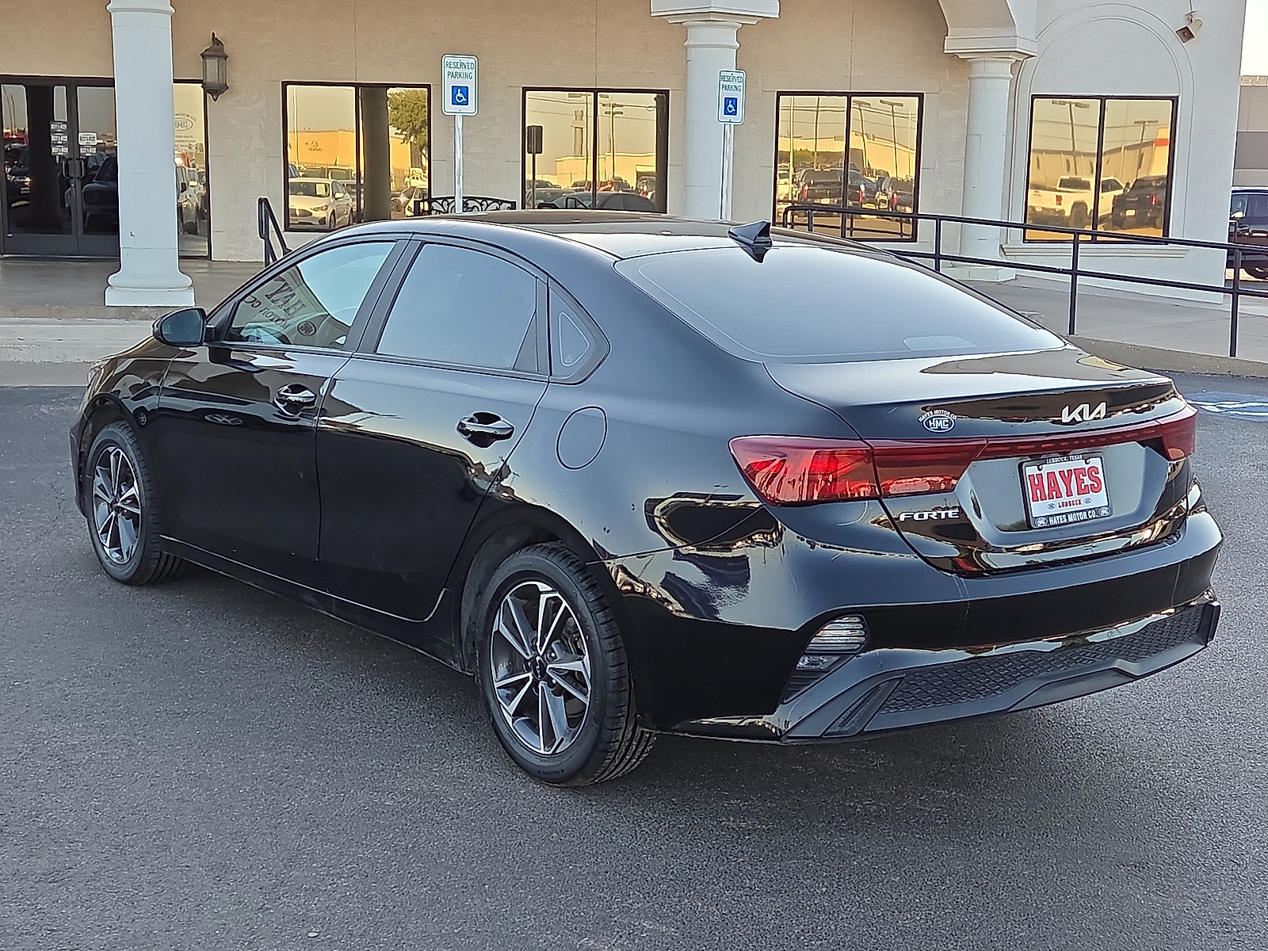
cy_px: 476
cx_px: 634
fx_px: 1722
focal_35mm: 47
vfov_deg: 30.9
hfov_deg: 40.4
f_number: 1.8
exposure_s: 1/263
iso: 25
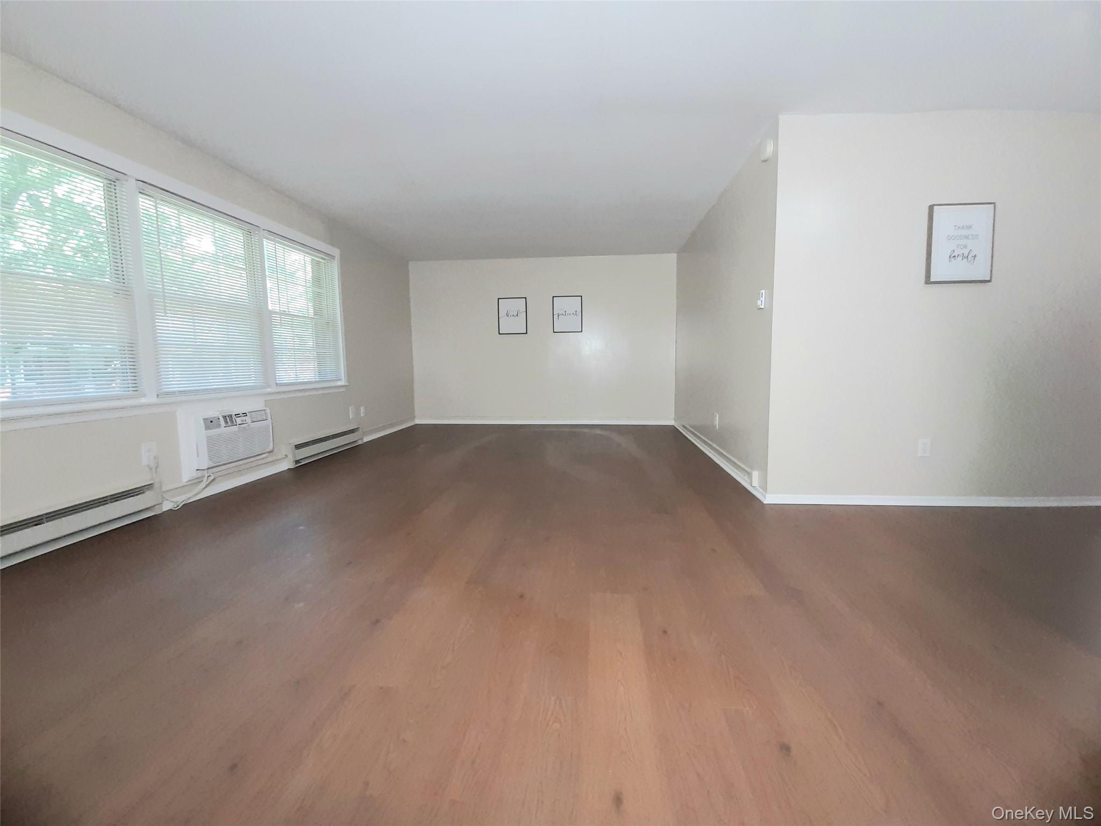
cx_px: 550
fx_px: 413
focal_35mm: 13
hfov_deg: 106.2
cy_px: 413
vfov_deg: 89.9
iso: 125
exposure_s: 1/40
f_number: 2.2
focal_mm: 1.42
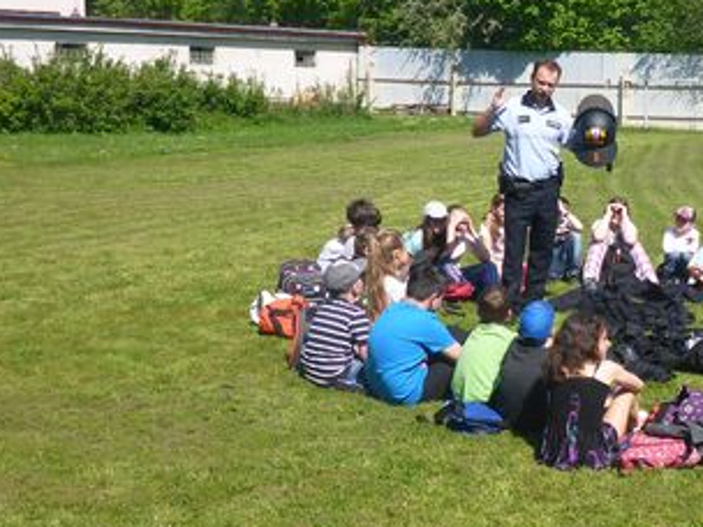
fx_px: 1198
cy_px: 227
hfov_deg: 31.0
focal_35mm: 59
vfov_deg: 24.8
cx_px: 652
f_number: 3.3
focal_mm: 4.9
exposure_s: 1/1000
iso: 100
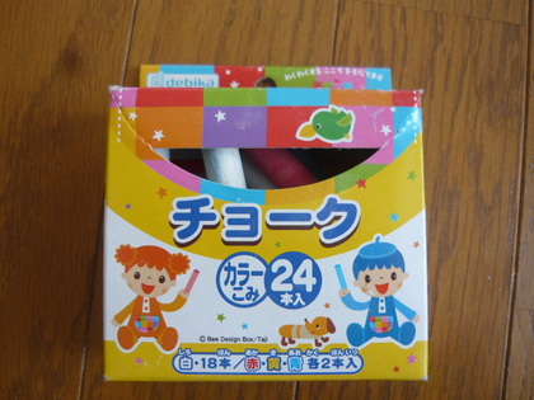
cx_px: 267
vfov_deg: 42.9
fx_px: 509
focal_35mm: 33
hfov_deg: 55.4
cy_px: 200
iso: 100
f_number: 2.8
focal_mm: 5.5
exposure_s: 1/40
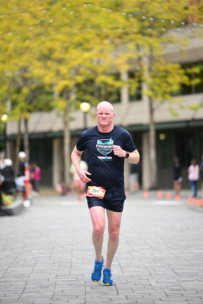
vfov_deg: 11.1
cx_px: 102
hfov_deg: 7.4
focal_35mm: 185
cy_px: 152
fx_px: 1564
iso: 800
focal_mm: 185
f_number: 2.8
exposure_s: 1/2000
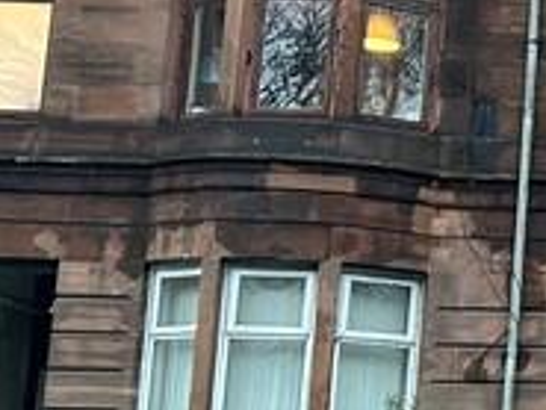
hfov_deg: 12.2
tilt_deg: +12.8
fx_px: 2273
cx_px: 1077
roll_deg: -1.0
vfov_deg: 10.3
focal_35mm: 144
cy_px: 133
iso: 160
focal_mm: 5.7
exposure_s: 1/50
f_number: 1.5
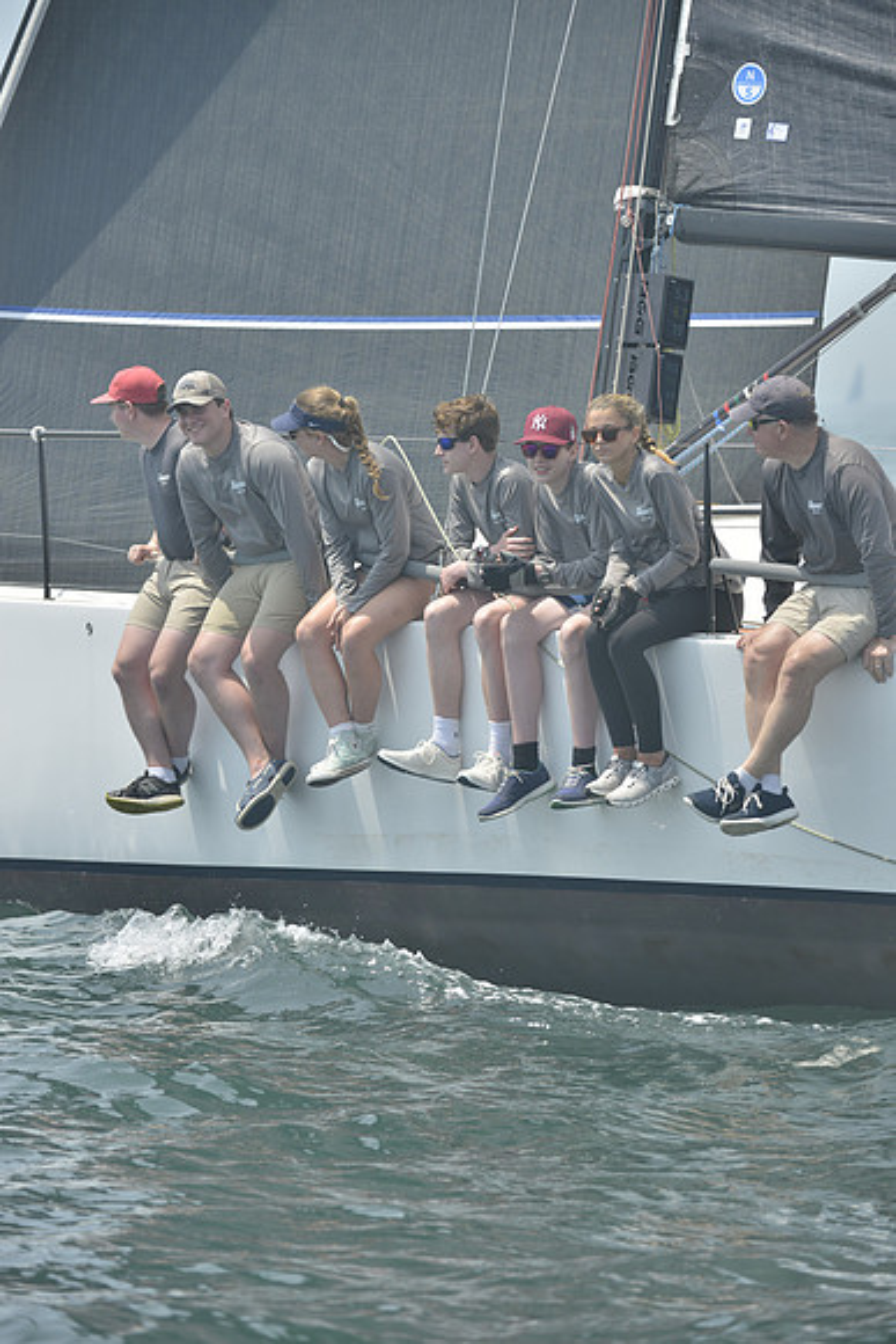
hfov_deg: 6.9
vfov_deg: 10.3
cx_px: 448
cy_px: 672
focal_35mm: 200
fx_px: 7462
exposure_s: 1/1000
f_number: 6.3
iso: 280
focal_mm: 200
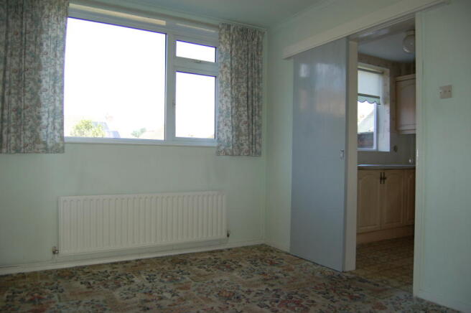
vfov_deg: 47.8
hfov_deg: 67.4
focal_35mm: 27
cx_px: 236
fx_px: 353
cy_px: 156
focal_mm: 18
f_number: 3.5
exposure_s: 1/400
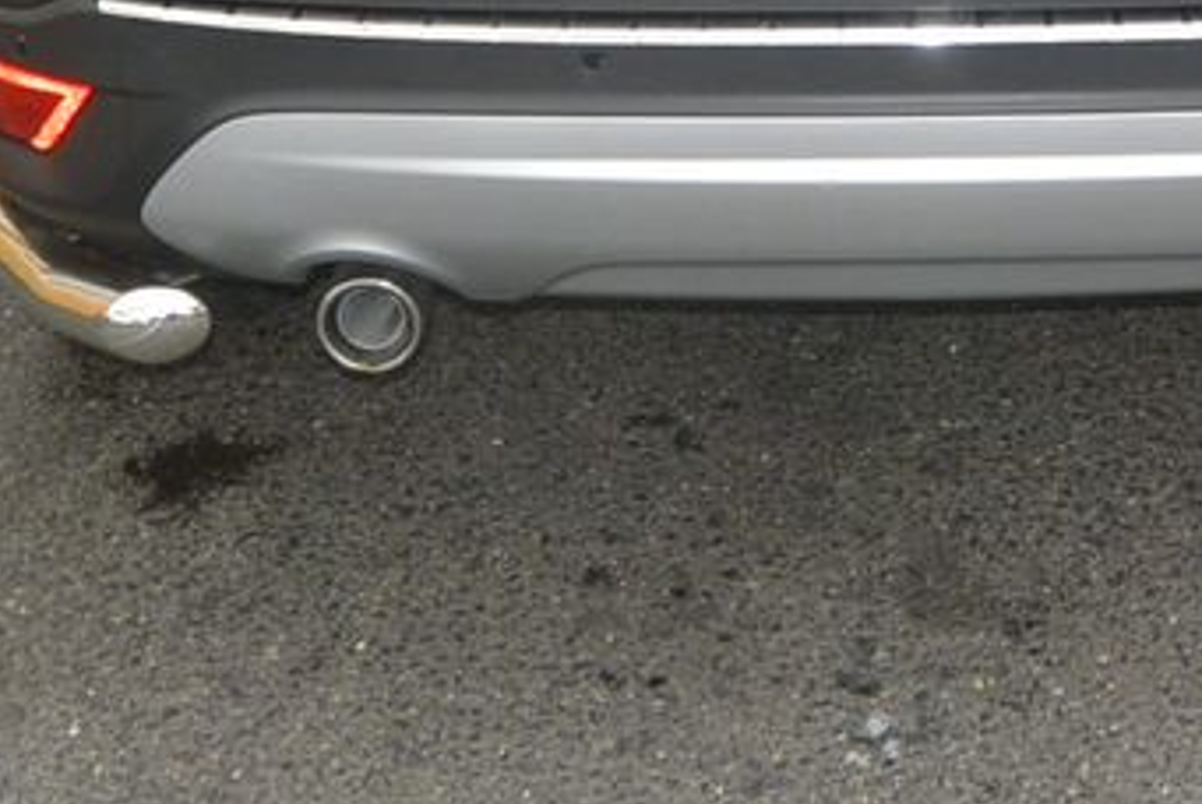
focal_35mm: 81
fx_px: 2707
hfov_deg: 24.5
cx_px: 1012
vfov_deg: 15.7
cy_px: -354
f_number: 3.5
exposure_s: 1/250
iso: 220
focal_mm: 10
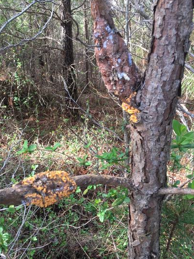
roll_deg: +0.1
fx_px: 284
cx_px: 79
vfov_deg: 48.9
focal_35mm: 38
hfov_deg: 37.6
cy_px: 135
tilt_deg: -21.3
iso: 25
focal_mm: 4.15
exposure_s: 1/120
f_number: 2.2
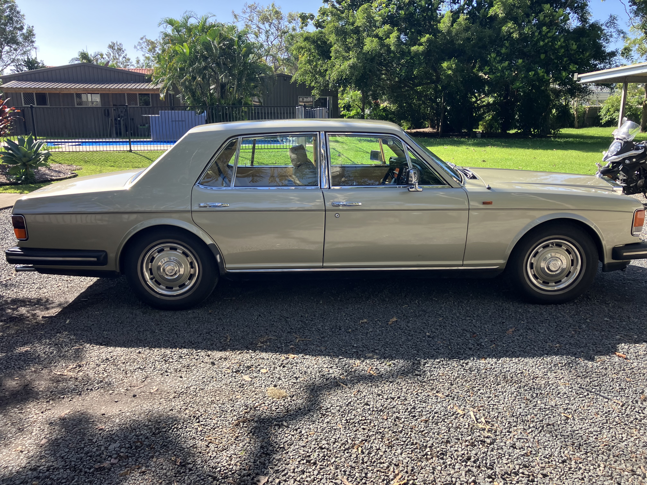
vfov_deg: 49.7
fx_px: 523
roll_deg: +1.7
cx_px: 324
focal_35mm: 28
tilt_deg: -13.2
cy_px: 242
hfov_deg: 63.4
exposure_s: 1/450
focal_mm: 3.99
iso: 32
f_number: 1.8
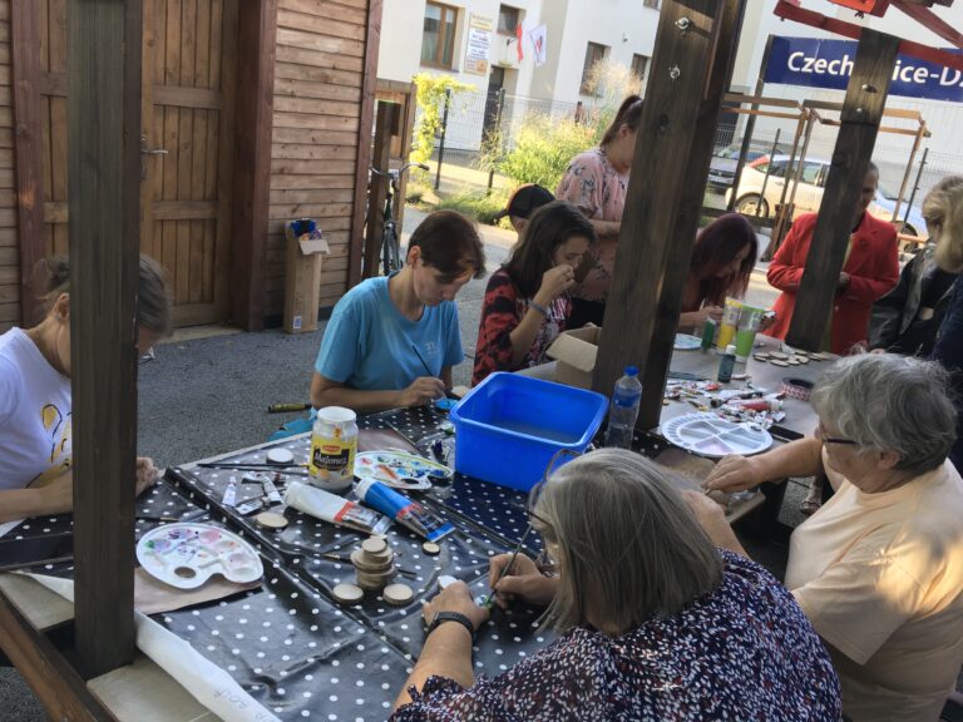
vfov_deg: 48.2
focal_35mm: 29
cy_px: 361
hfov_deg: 61.7
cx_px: 482
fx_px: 807
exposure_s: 1/100
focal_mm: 4.15
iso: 40
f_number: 2.2
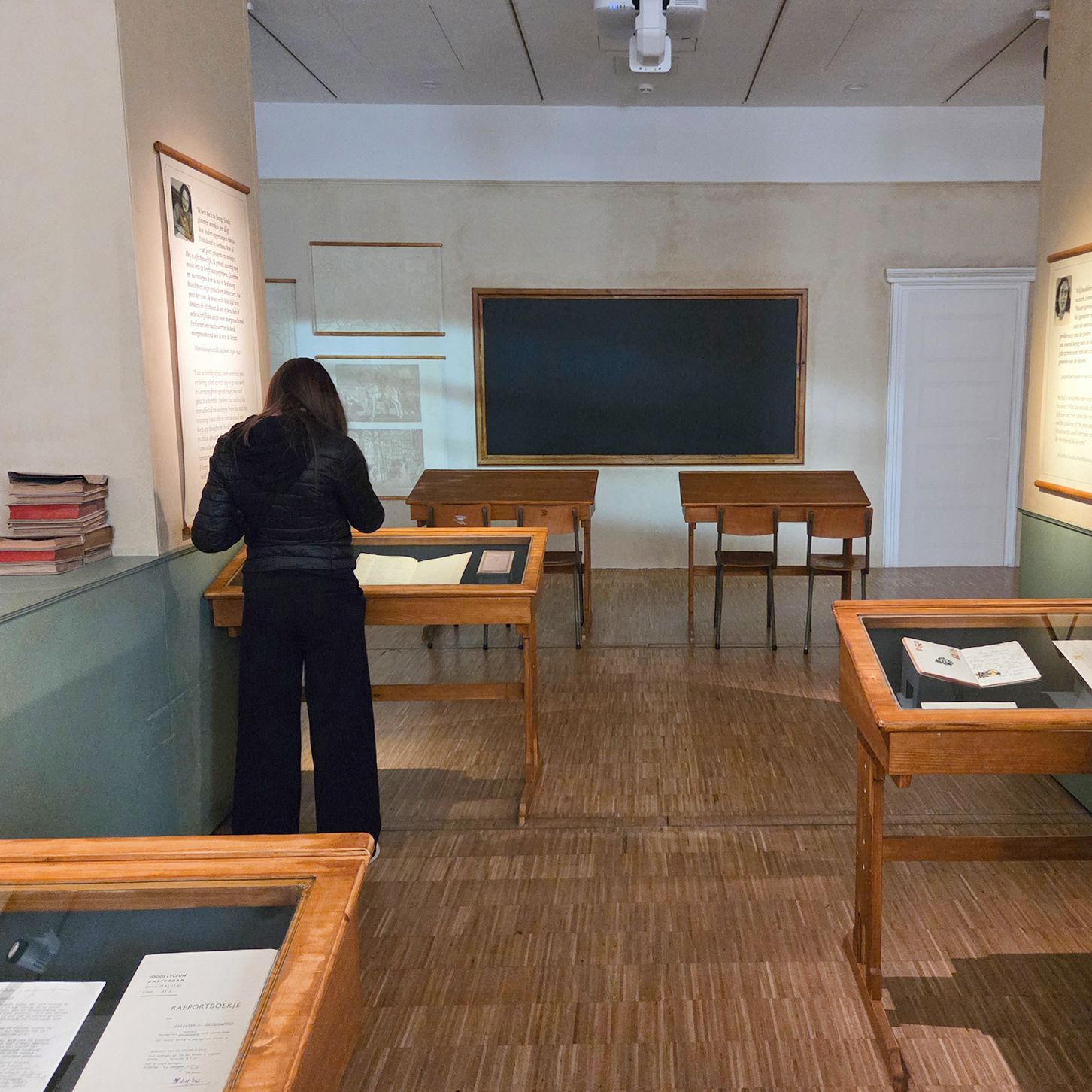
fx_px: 999
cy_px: 529
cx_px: 656
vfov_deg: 57.3
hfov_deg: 56.9
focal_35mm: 28
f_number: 1.8
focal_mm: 5.4
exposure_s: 1/100
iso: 2500
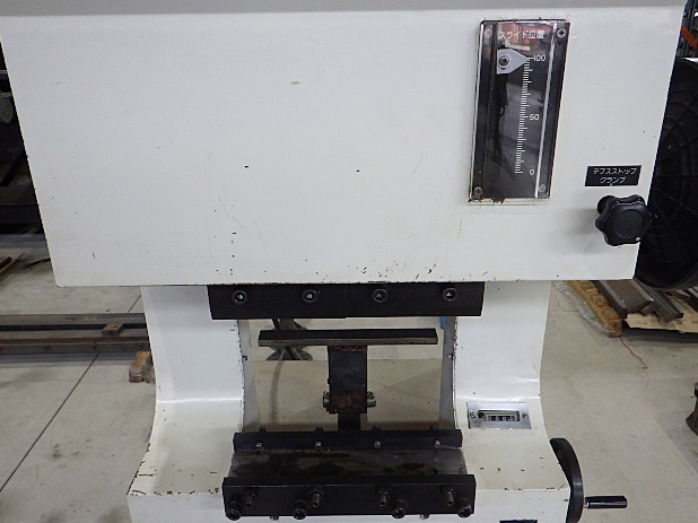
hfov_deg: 61.7
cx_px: 348
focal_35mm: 29
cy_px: 262
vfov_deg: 48.2
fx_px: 585
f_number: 3.5
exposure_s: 1/45
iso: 250
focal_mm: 5
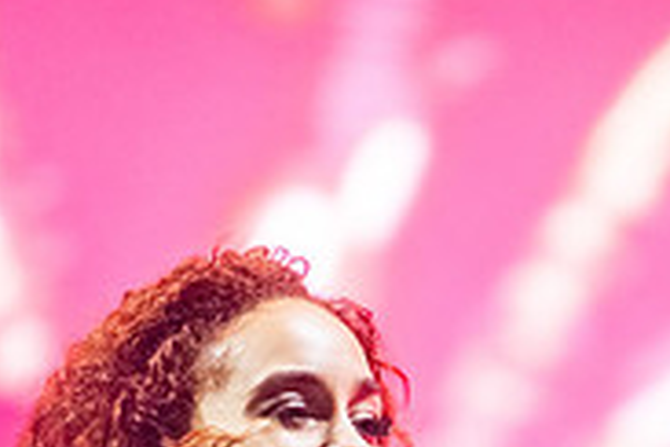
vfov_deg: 2.2
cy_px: 573
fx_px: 11799
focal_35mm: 634
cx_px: 399
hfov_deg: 3.3
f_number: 2.8
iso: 5600
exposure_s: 1/640
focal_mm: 200
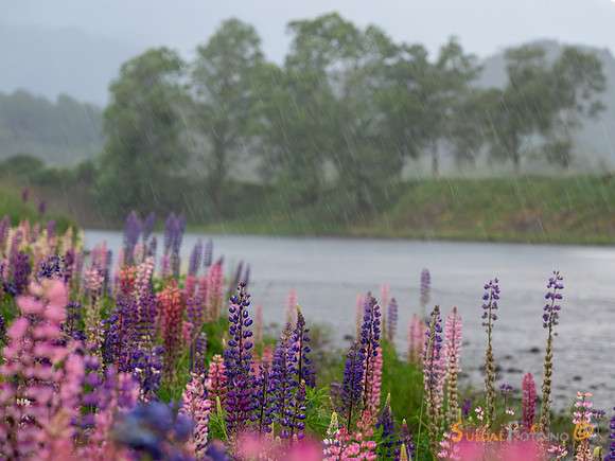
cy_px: 218
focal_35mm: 116
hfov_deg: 17.0
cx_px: 338
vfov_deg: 12.8
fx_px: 2062
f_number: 5.6
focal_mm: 100
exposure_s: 1/125
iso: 3200
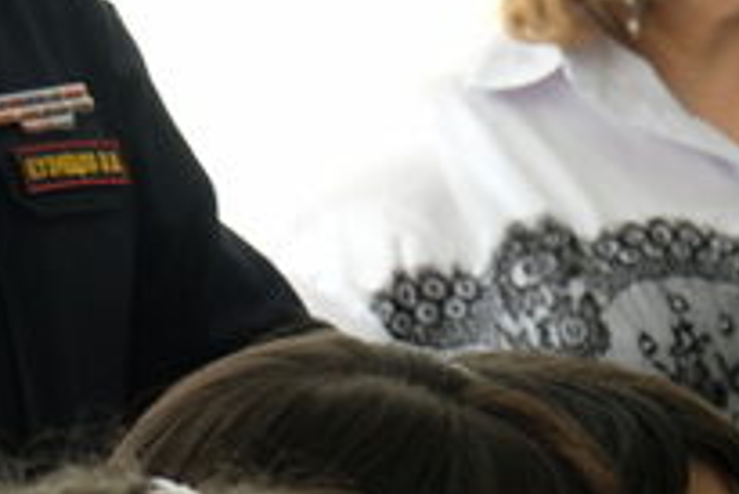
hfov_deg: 6.7
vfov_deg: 4.5
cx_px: -515
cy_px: 76
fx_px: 6224
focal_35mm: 303
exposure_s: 1/450
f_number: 5.6
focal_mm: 55
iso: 1250
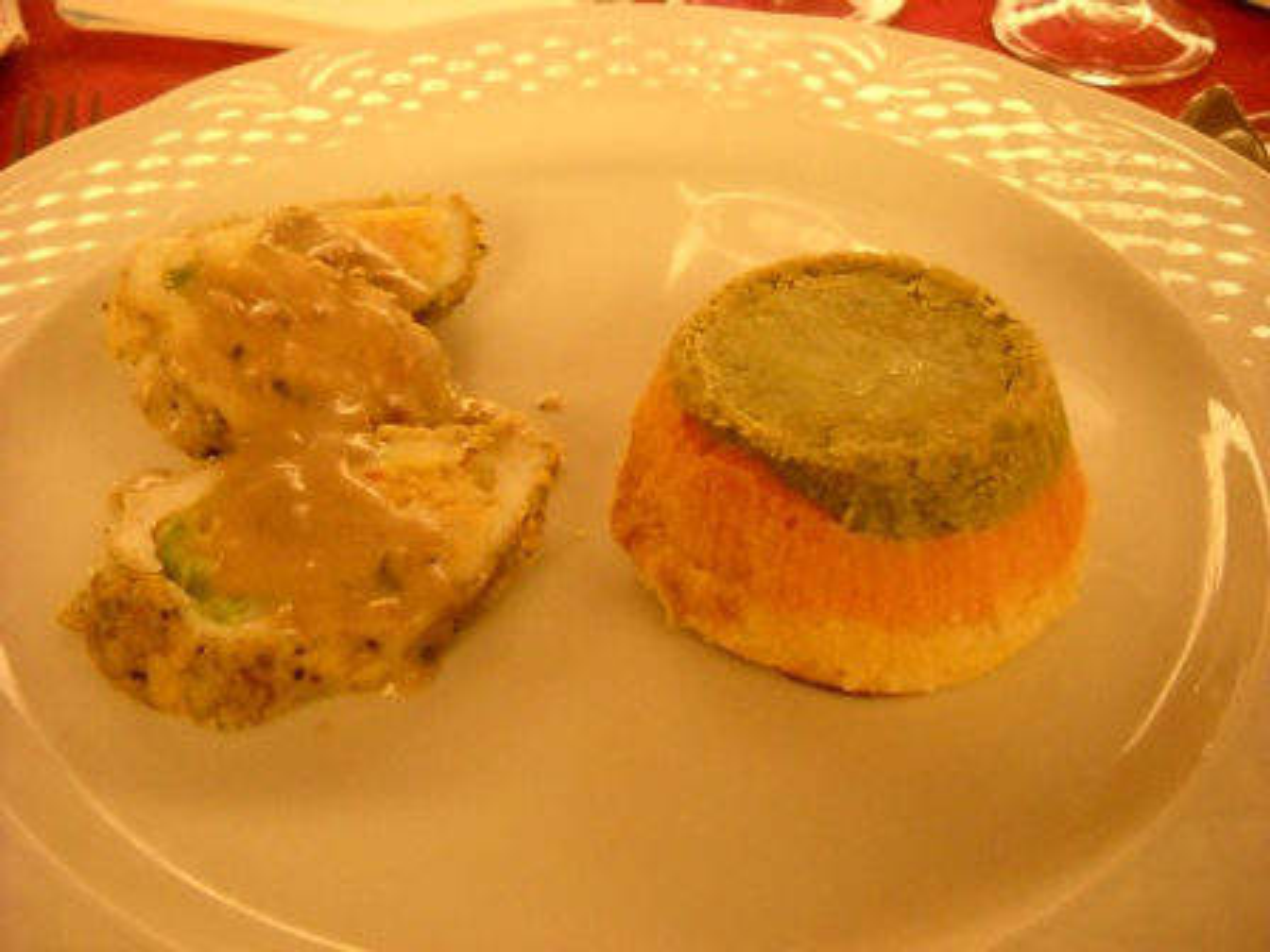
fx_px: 1504
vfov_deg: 35.1
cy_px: 476
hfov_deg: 45.8
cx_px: 635
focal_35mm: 41
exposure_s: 1/28
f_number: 3.1
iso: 800
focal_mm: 6.72
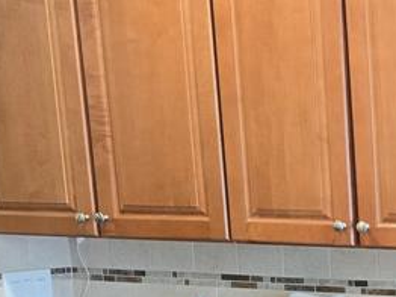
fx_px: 1029
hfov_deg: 18.9
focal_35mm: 90
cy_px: 362
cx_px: 611
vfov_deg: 15.7
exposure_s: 1/120
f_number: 1.7
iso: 320
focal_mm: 6.3
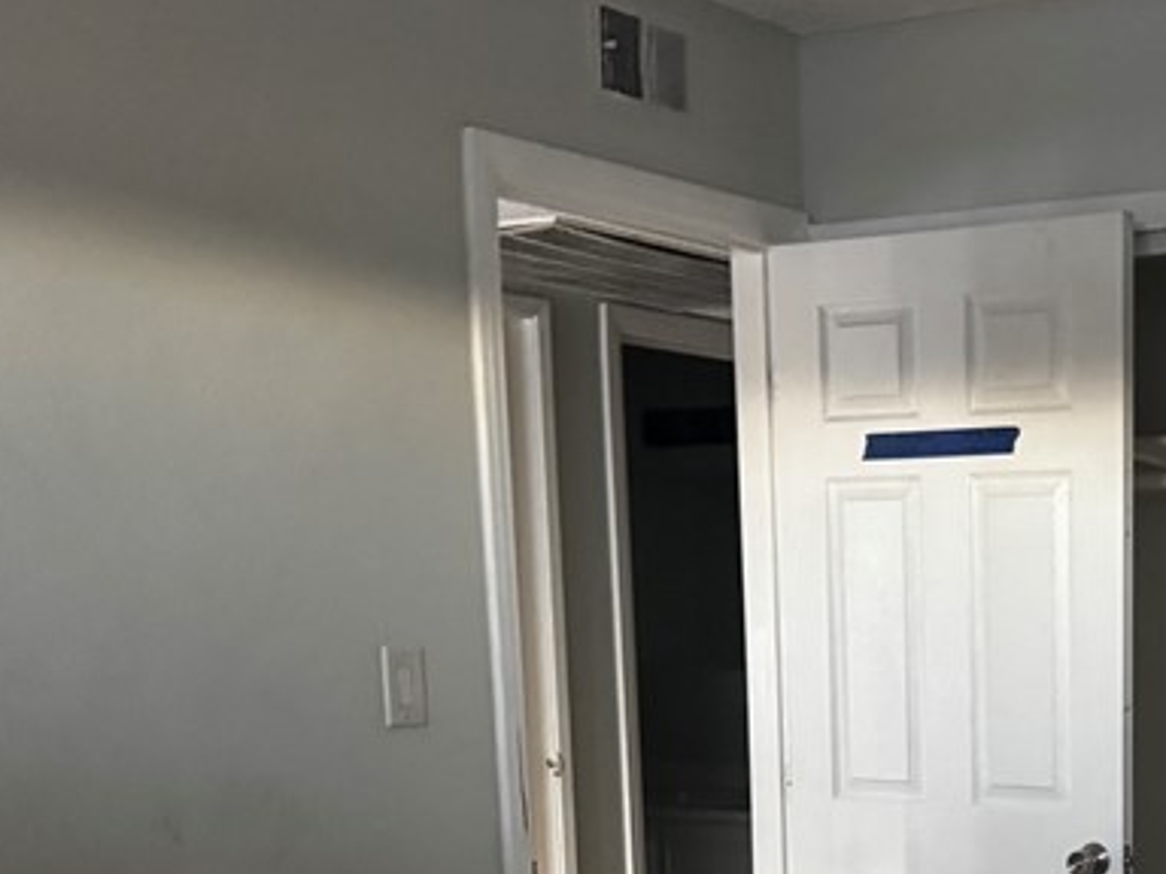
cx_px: 1072
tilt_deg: -8.0
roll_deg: +1.4
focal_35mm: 64
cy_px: 1011
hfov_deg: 28.9
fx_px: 2156
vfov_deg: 21.5
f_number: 1.78
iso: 1000
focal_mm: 6.76
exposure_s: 1/40
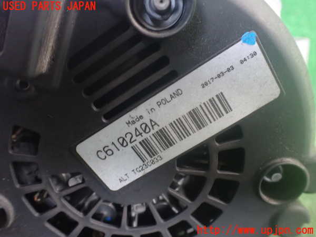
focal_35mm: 30
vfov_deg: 46.8
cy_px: 118
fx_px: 274
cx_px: 158
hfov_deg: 60.0
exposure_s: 1/30
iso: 1250
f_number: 2.3
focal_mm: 5.4
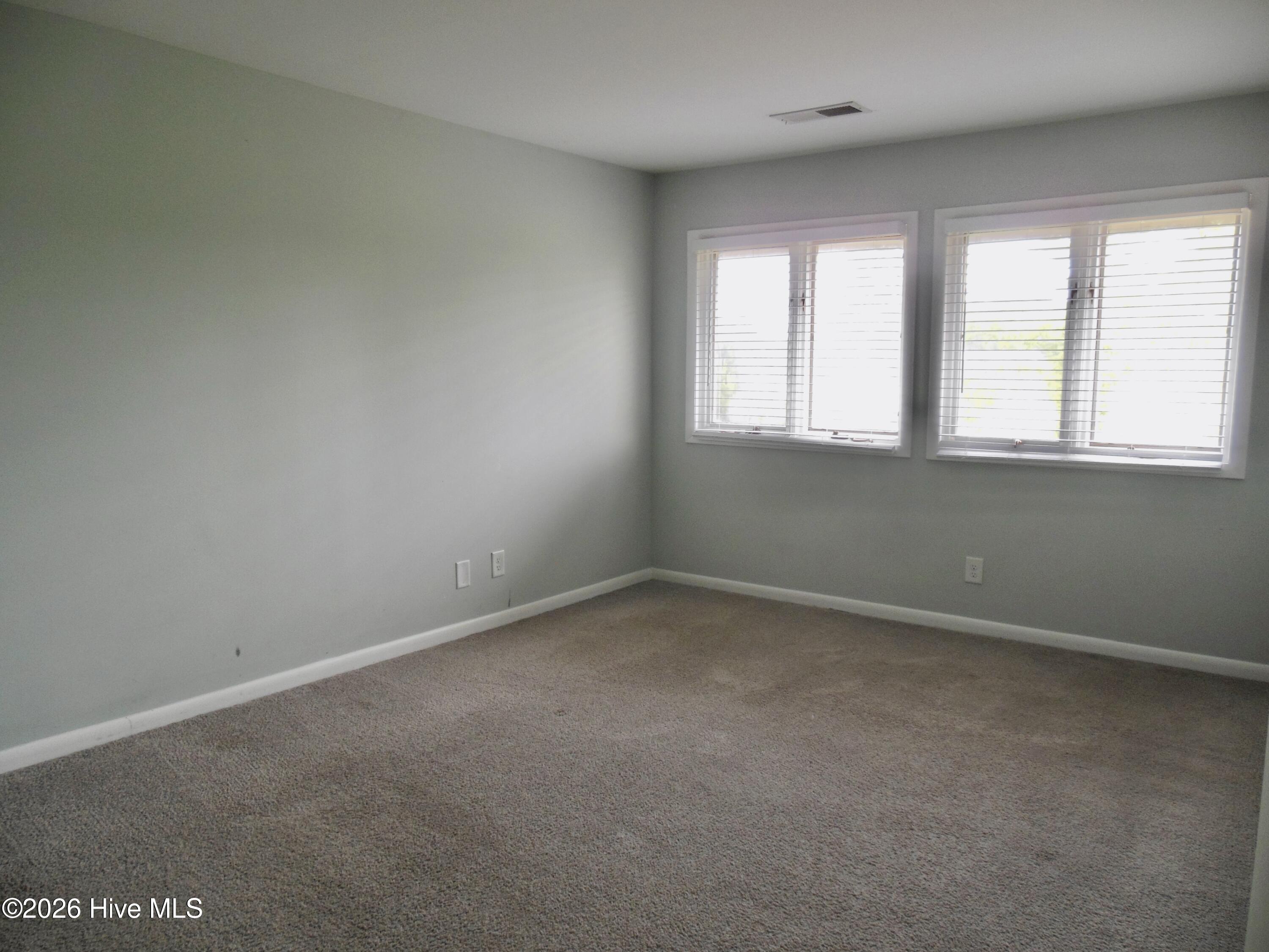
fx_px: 916
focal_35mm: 25
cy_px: 476
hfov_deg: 69.4
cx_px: 634
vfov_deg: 54.9
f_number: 3.2
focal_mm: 4.5
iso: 125
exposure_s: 1/30
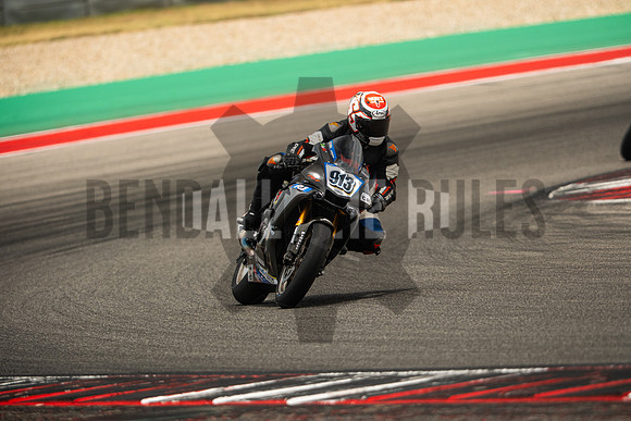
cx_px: 316
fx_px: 7363
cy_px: 210
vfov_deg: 3.3
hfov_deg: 4.9
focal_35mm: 420
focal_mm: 280
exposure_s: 1/2000
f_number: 2.8
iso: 320
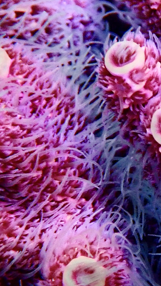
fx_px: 2155
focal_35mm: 284
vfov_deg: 7.6
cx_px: 164
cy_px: 155
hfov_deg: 4.3
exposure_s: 1/200
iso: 500
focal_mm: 18
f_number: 6.3
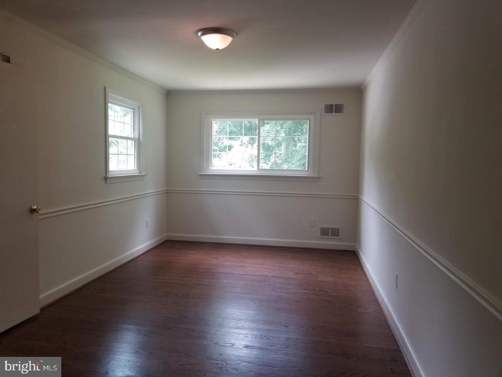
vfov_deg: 53.1
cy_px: 188
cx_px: 251
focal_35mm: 26
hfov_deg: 67.3
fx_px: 377
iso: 64
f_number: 1.7
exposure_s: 1/60
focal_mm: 4.25
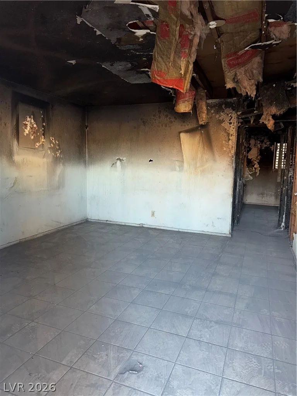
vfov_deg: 71.6
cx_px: 148
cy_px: 198
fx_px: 275
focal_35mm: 24
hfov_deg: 56.8
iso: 100
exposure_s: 1/23
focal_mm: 6.76
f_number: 1.78
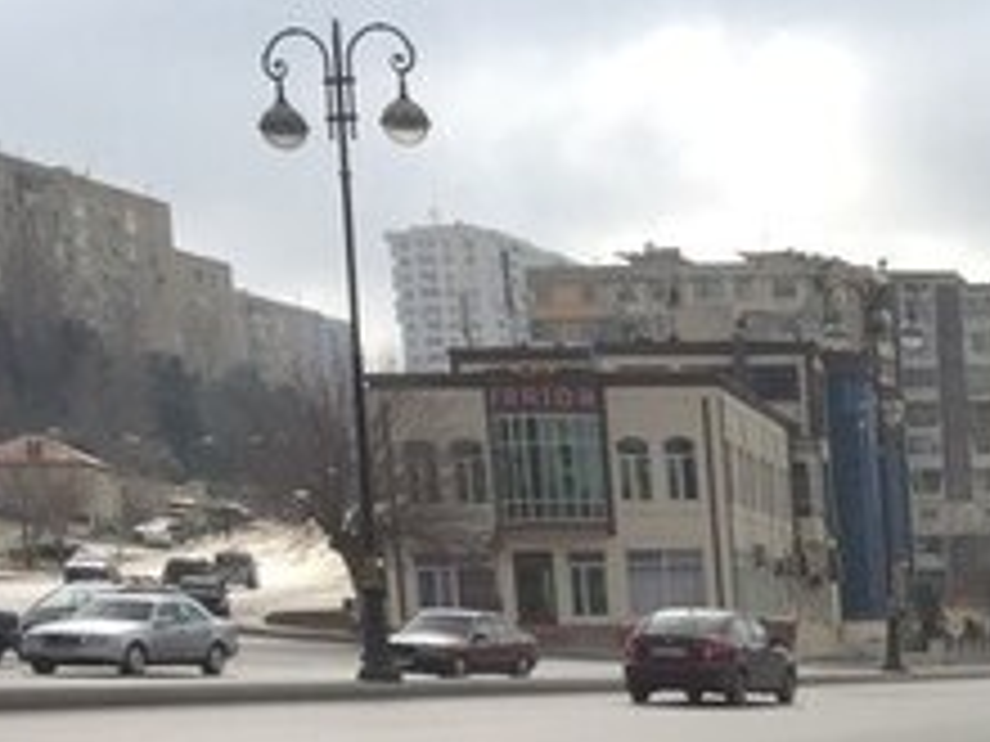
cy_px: 1001
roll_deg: +2.7
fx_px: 2488
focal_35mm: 87
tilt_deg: -6.0
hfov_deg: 19.8
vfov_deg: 16.0
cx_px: 1444
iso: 32
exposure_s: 1/1582
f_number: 2.2
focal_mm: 4.15
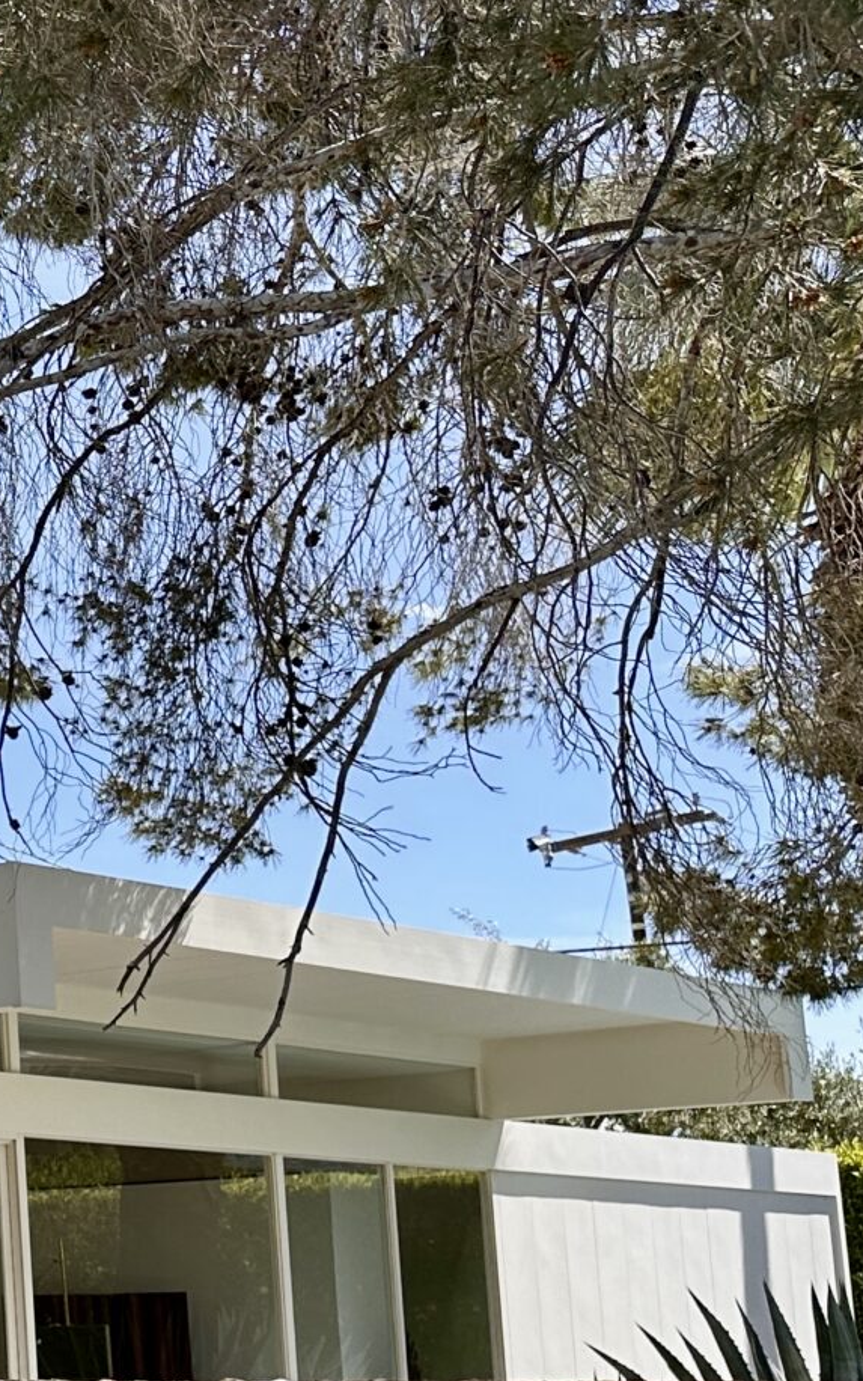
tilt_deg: +8.5
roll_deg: -0.3
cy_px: 961
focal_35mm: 71
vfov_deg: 28.7
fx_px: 2672
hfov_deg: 14.4
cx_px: -985
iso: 80
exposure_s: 1/2732
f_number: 1.78
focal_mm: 6.86
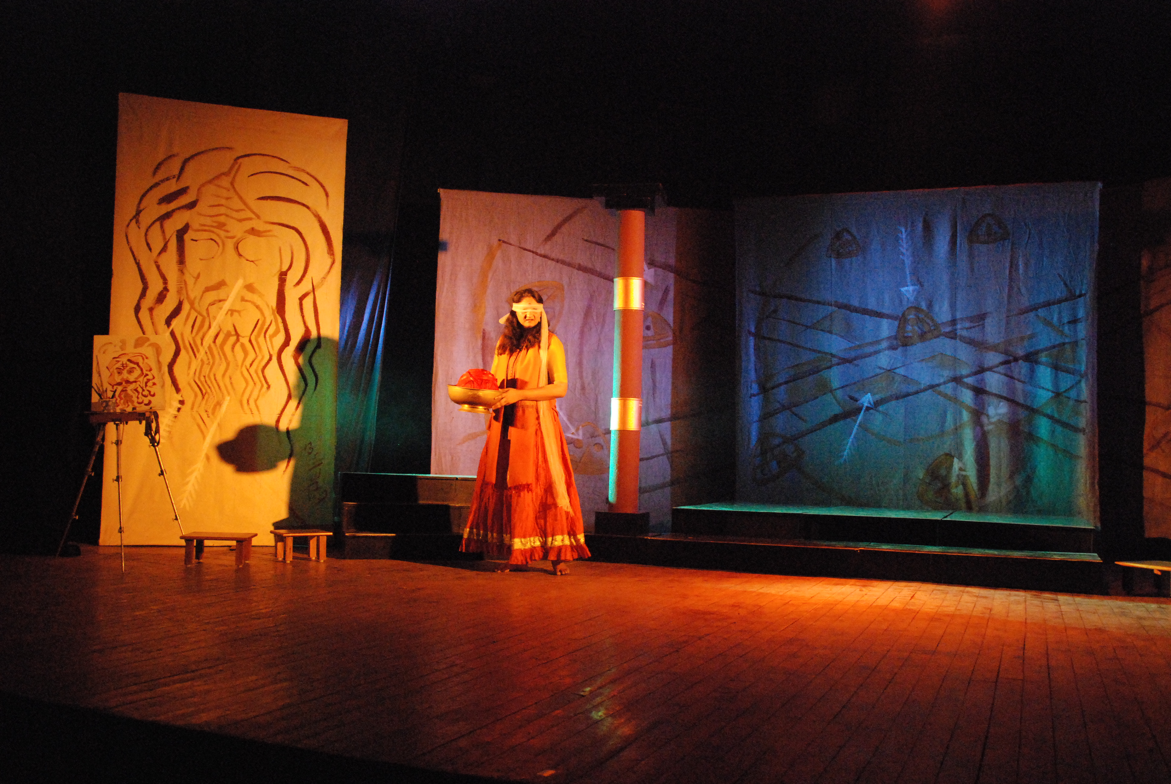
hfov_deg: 53.1
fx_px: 1172
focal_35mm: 36
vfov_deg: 37.0
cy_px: 392
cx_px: 586
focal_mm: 24
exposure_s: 1/50
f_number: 3.8
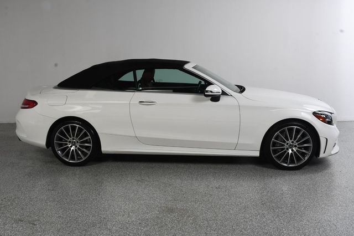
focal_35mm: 34
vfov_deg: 38.8
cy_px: 118
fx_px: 334
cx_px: 177
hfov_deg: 55.8
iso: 100
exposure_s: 1/160
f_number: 13
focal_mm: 23
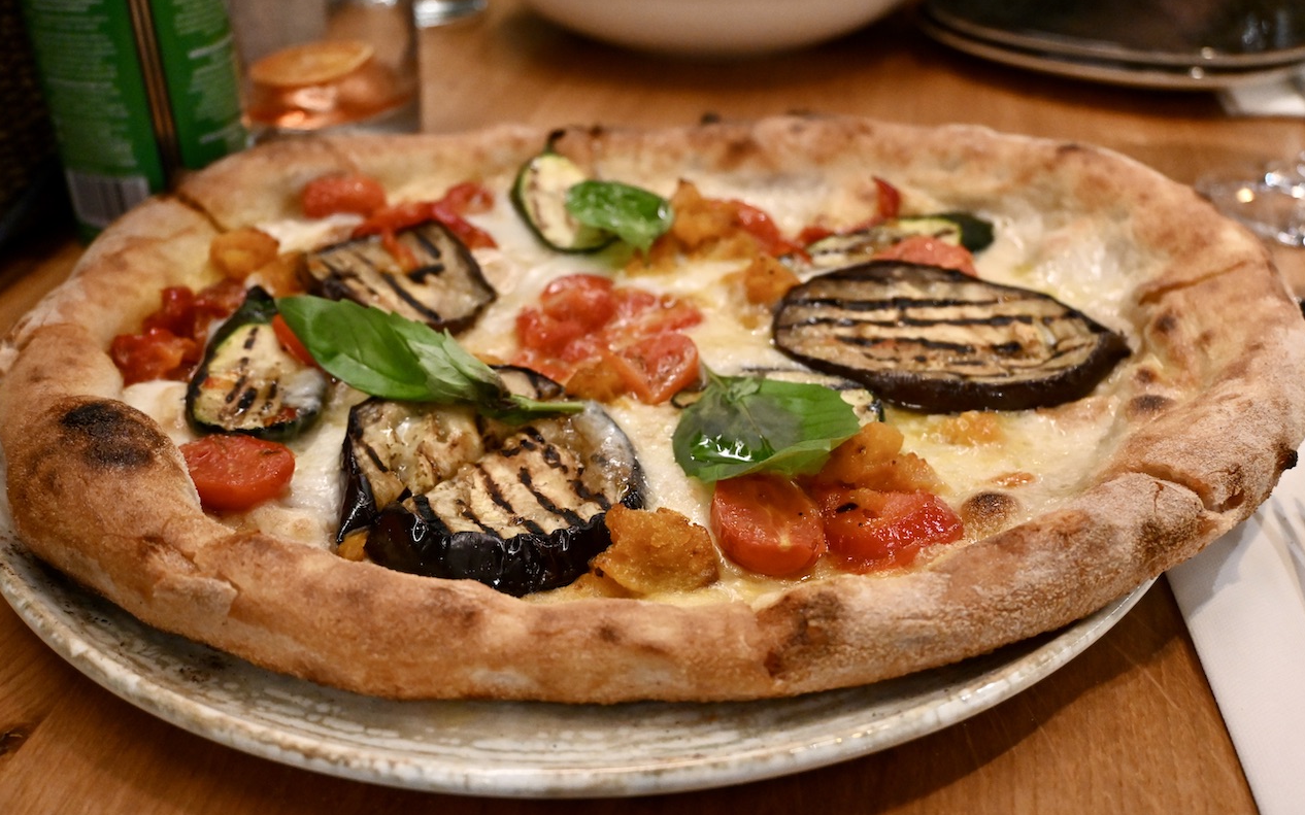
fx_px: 1209
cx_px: 651
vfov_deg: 37.3
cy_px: 402
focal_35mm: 34
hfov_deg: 56.7
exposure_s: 1/80
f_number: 4
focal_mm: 22
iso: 3200
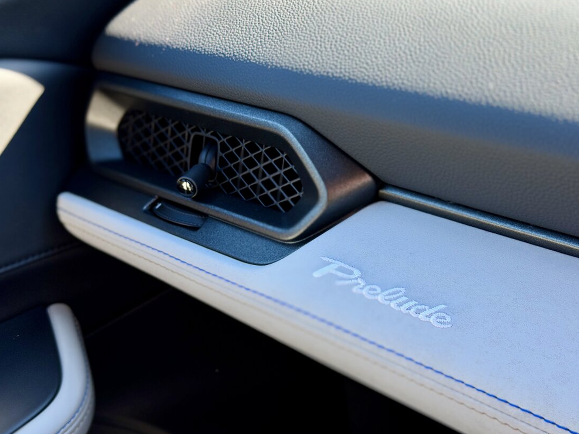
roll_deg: +0.4
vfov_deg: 27.5
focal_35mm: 53
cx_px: 317
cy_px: 220
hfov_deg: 36.1
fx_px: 886
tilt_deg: -26.1
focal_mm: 6.76
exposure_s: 1/180
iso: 50
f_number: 1.78
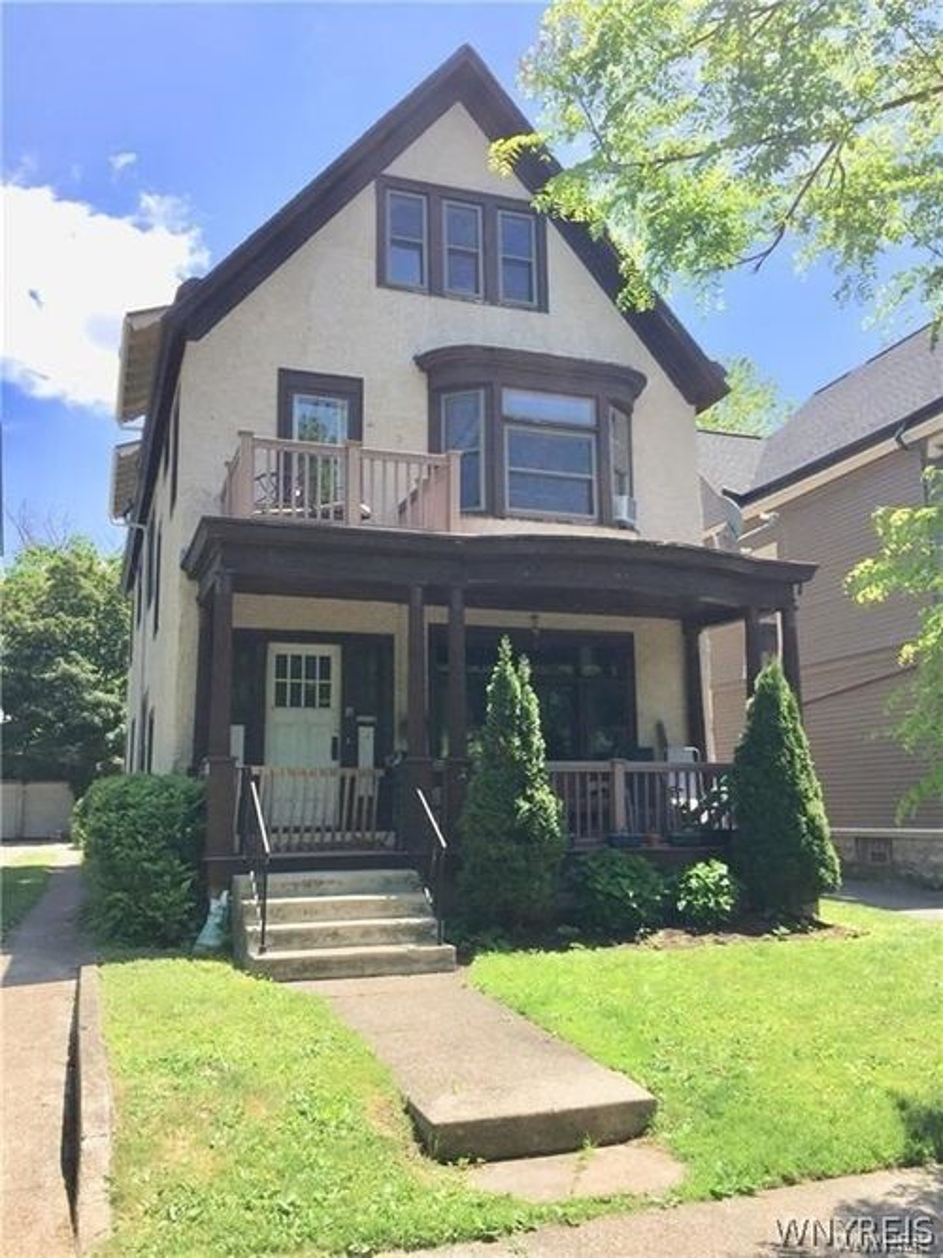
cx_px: 472
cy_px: 629
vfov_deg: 61.7
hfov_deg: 48.2
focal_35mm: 29
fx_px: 1054
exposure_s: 1/1236
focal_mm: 4.15
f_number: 2.2
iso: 32
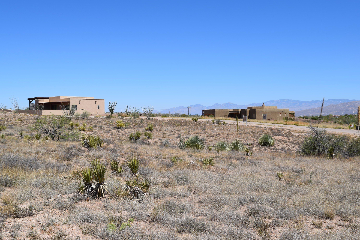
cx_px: 180
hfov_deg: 49.6
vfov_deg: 34.2
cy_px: 120
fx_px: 390
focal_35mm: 39
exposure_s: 1/500
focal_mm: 26
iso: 200
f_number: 11
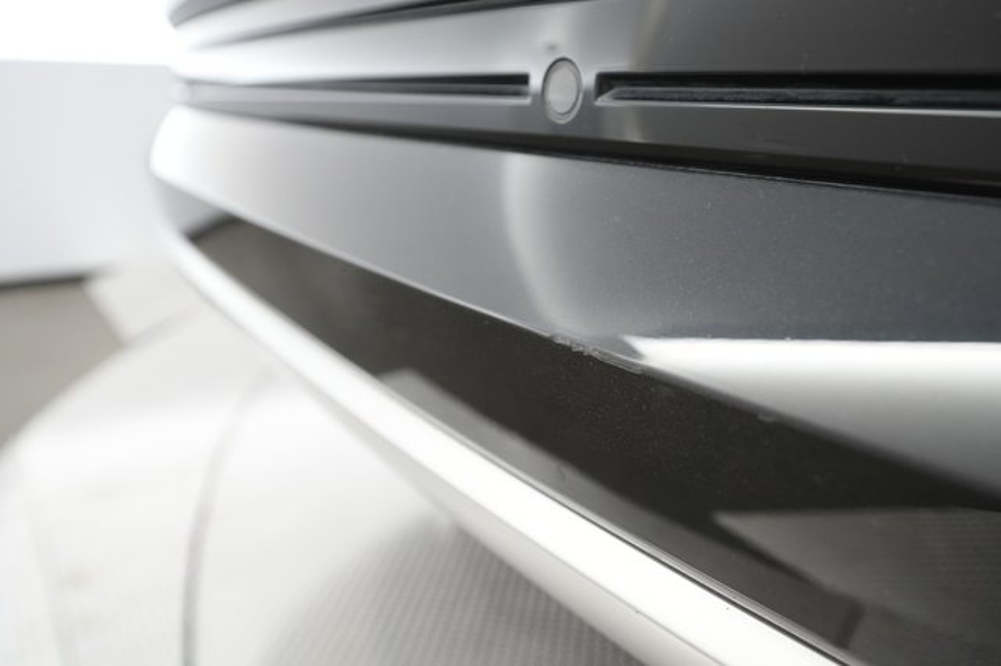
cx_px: 500
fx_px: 778
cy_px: 333
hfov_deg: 65.5
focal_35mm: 28
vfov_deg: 46.4
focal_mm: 28
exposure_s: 1/100
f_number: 4.5
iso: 3200
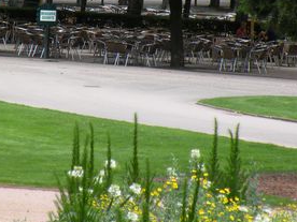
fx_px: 3870
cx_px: 127
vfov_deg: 3.3
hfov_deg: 4.4
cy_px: 23
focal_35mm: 451
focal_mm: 43.1
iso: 64
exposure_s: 1/135
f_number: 5
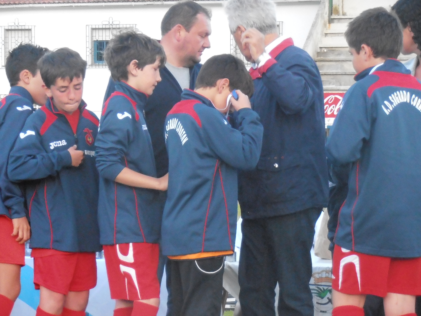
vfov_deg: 8.9
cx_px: 210
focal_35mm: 166
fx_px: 2019
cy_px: 158
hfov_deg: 11.9
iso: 1000
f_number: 5.9
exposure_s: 1/200
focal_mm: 29.44
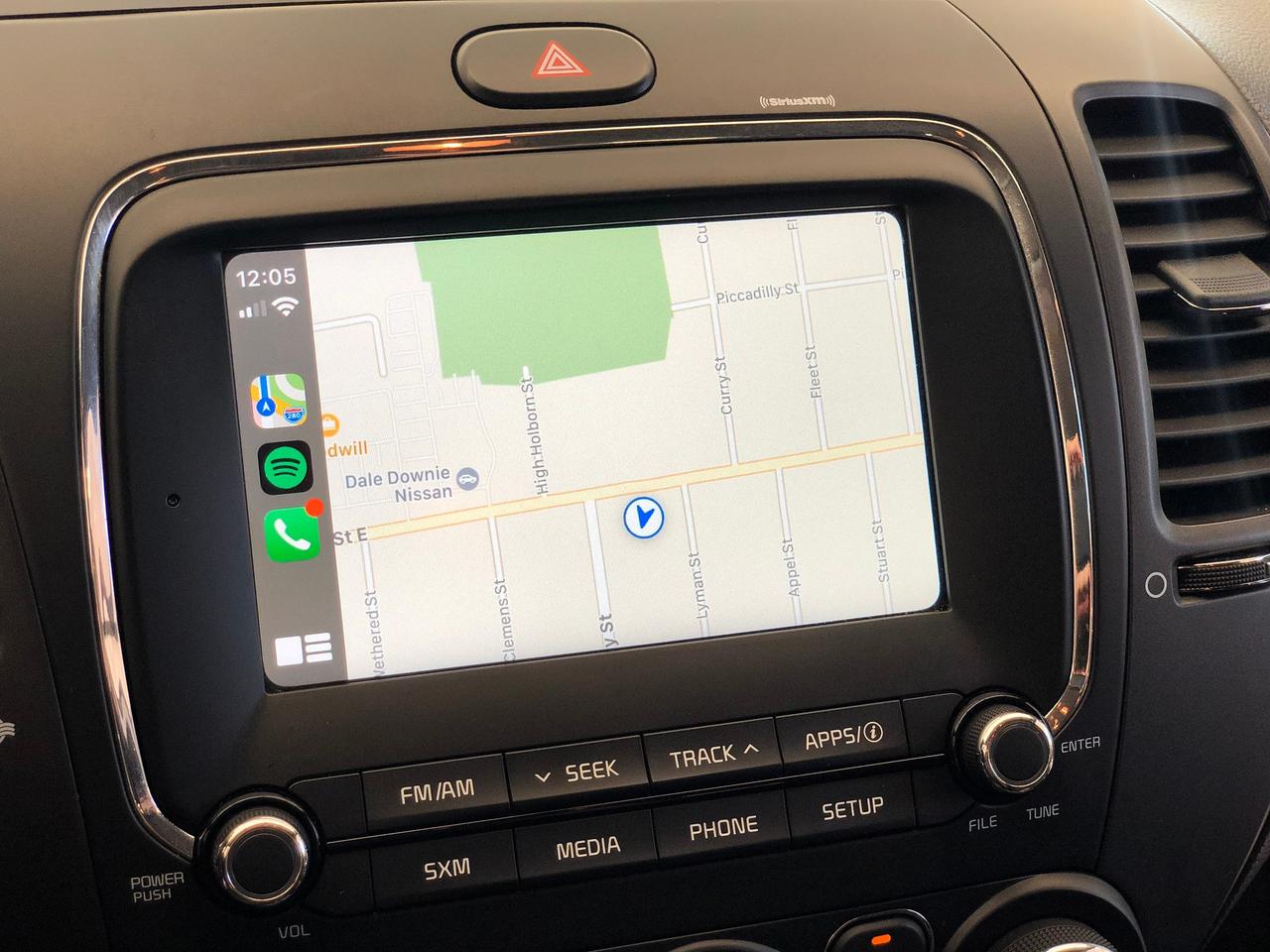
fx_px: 1908
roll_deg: -2.7
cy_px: 476
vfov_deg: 28.0
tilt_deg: -23.6
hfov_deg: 36.8
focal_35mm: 52
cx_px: 635
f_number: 2.4
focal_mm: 6
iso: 25
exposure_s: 1/60
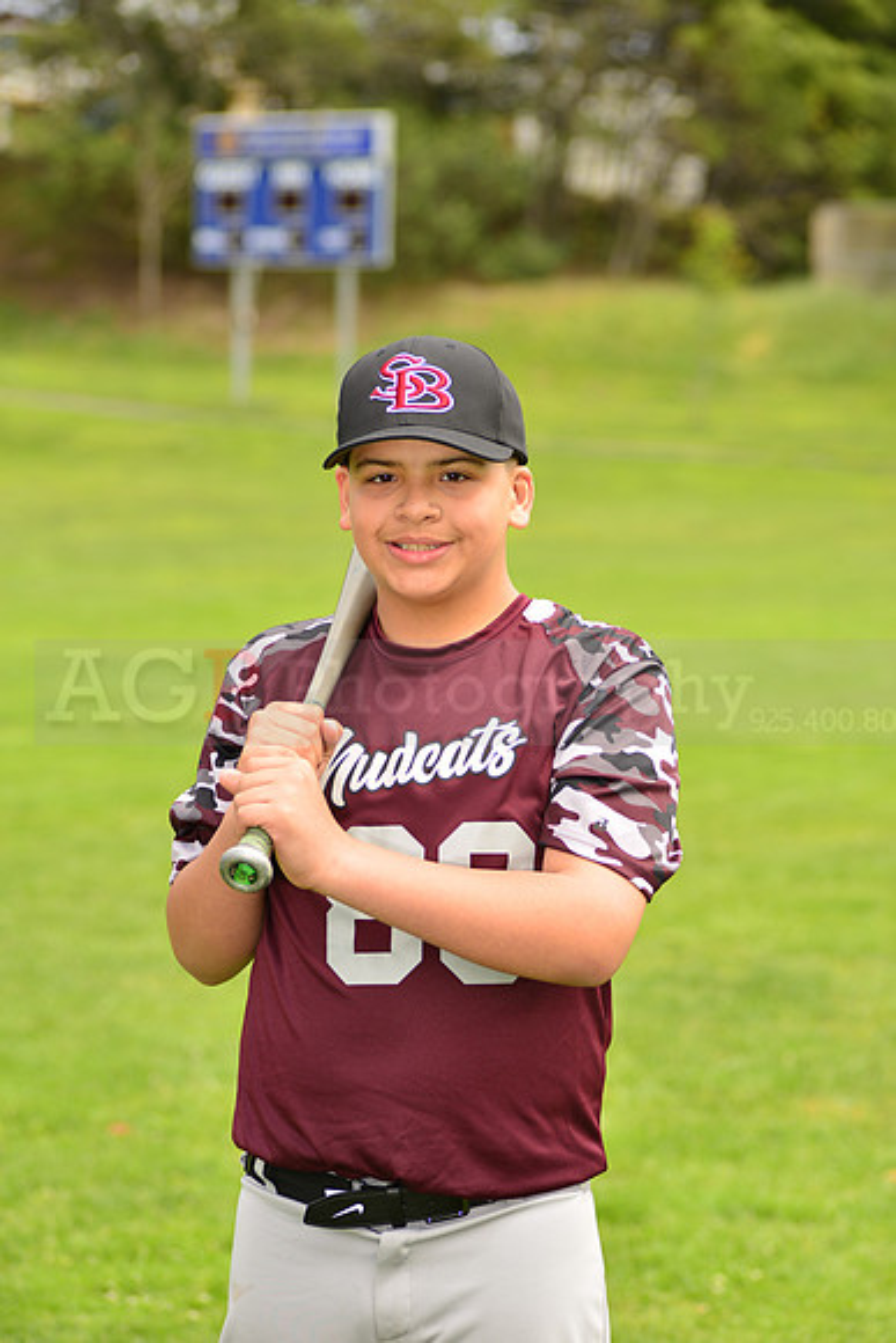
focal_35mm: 110
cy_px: 672
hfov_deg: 12.5
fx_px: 4104
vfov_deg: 18.6
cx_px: 448
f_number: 5
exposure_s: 1/250
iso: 100
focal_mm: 110
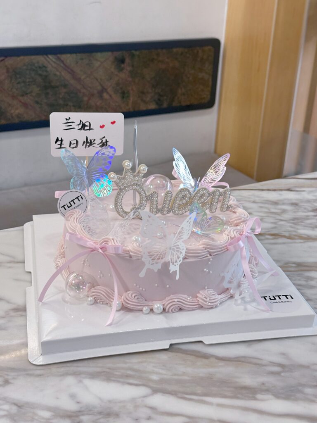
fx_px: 586
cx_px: 158
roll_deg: -2.7
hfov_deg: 30.3
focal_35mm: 48
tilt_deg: -24.3
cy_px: 212
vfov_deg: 39.7
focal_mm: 6.86
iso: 160
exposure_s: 1/50
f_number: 1.78
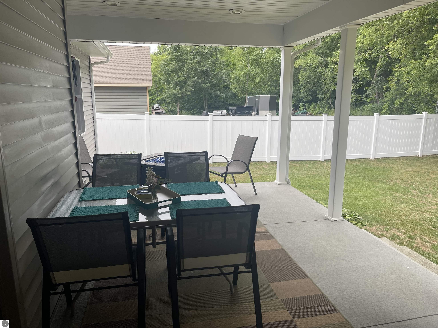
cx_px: 219
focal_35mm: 25
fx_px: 316
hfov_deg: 69.4
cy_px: 164
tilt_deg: -12.6
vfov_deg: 54.9
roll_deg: -0.3
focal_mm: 5.1
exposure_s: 1/145
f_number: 1.6
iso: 32
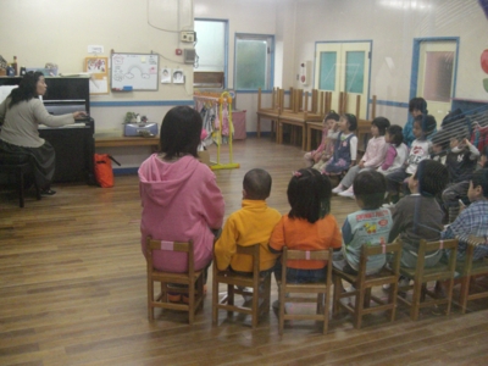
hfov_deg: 49.0
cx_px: 244
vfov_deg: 37.7
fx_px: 536
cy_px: 183
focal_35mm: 38
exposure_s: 1/80
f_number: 3.1
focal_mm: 6.3
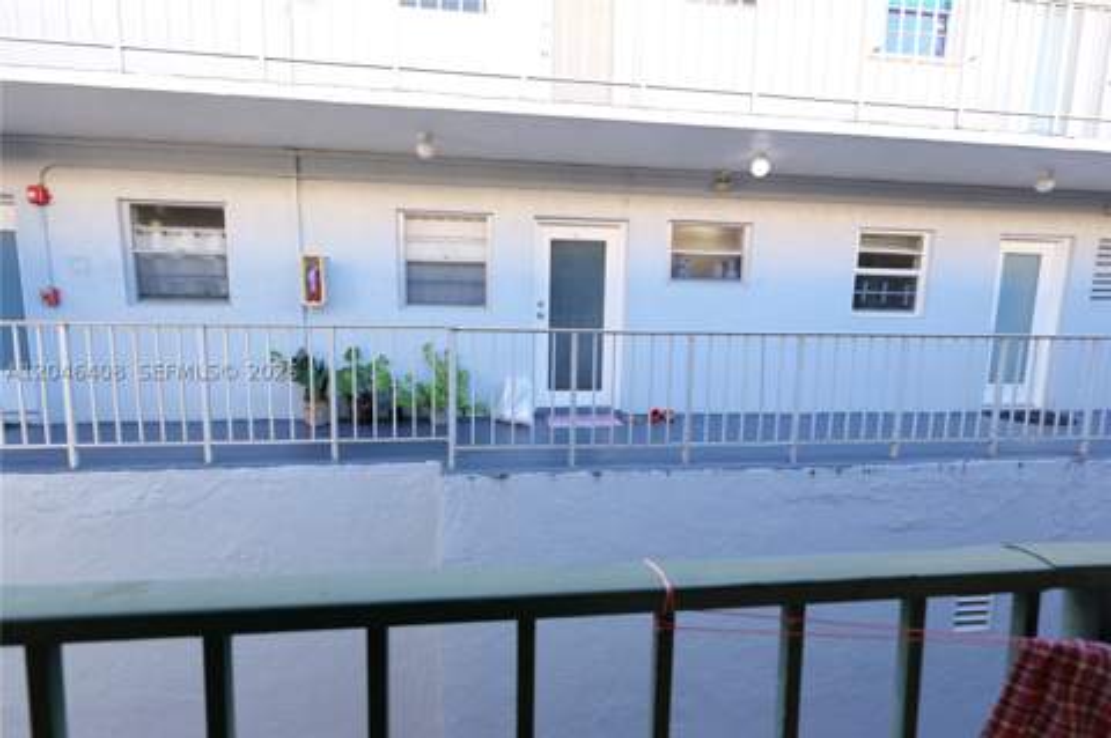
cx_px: 556
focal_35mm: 17
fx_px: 524
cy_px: 369
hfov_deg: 93.3
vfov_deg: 70.3
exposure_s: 1/60
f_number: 4.3
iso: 160
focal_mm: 17
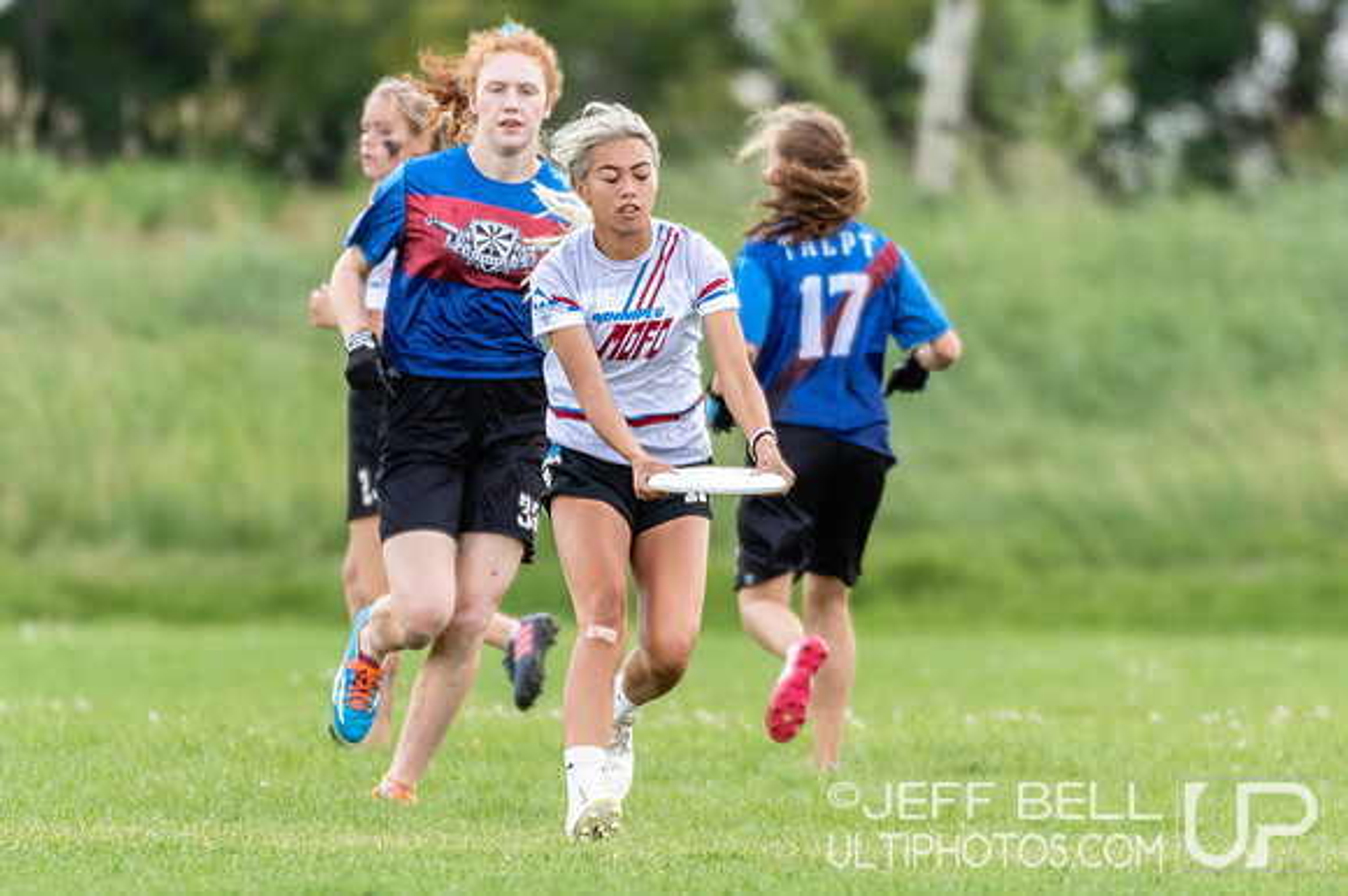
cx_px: 734
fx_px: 36464
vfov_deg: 1.4
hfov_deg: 2.1
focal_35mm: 974
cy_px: 397
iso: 450
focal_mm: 400
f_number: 4
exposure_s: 1/1250
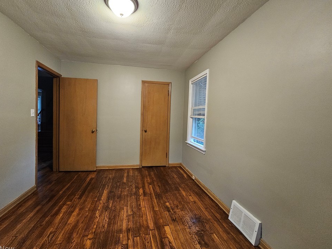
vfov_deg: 85.7
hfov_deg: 102.0
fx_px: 134
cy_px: 123
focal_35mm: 14
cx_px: 159
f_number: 2.2
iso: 500
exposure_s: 1/30
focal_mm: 2.2
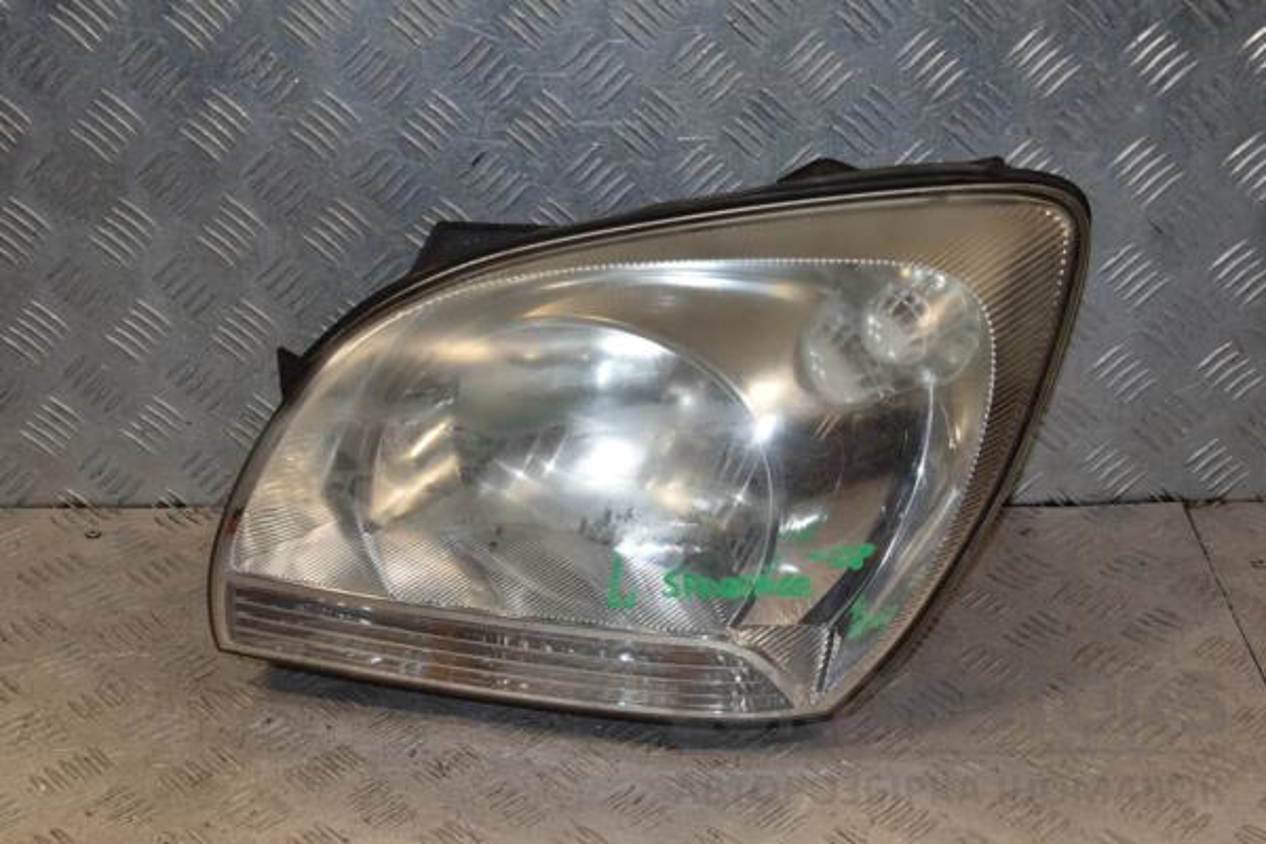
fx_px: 2004
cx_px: 633
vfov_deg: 23.8
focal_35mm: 57
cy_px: 422
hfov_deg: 35.1
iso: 800
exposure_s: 1/200
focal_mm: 38
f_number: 10
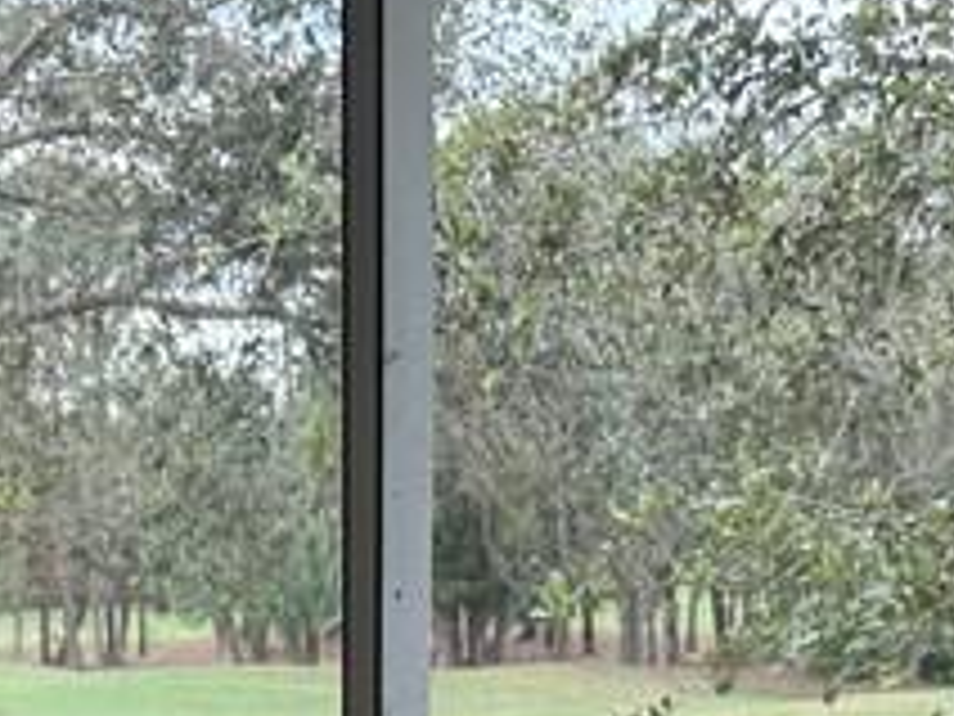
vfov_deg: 11.1
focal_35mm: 116
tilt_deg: -18.3
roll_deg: +2.3
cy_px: 1590
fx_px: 3197
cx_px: -4
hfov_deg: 16.6
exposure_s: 1/154
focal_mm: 6.86
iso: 64
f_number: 1.78
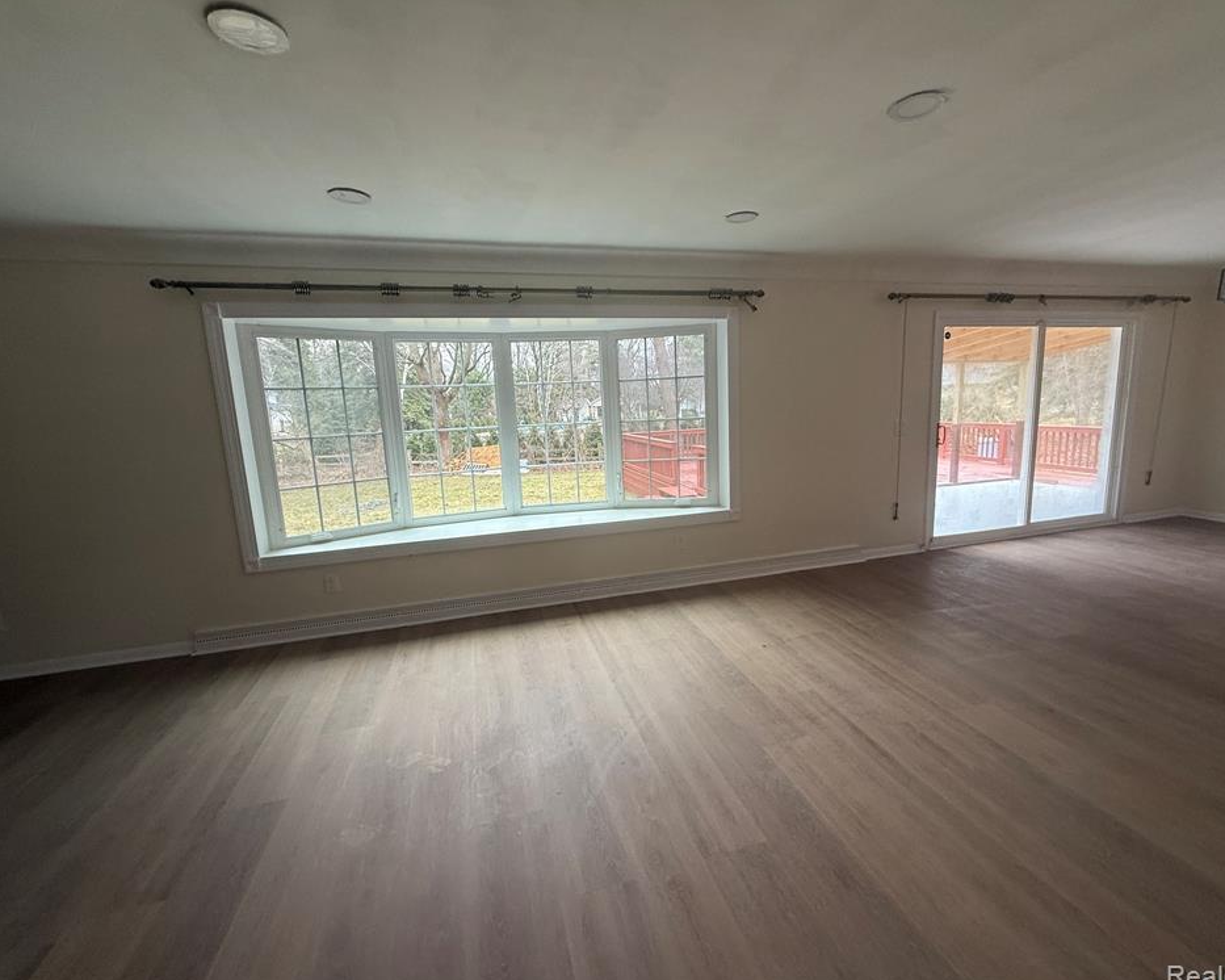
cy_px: 493
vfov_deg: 84.0
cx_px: 628
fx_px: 544
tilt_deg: -8.6
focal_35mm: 15
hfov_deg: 96.8
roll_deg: +2.2
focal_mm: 2.22
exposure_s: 1/99
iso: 160
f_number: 2.2
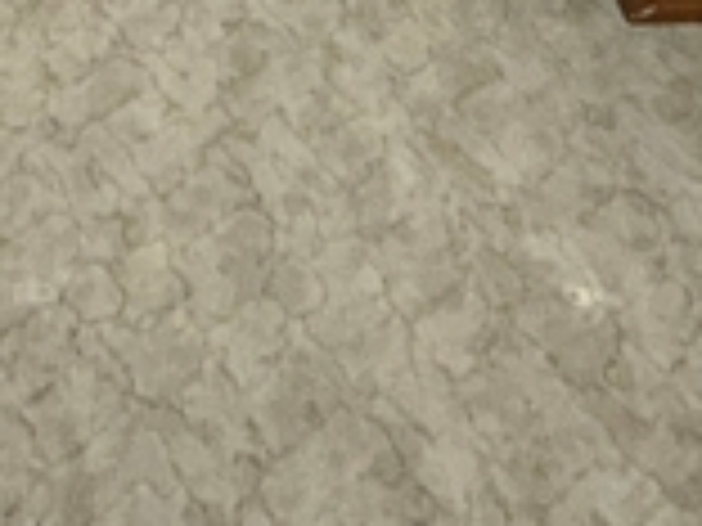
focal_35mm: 72
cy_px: -728
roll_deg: -0.2
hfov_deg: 26.6
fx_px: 1460
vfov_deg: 14.2
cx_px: 158
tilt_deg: -17.2
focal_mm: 2.22
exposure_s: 1/100
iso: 200
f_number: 2.2
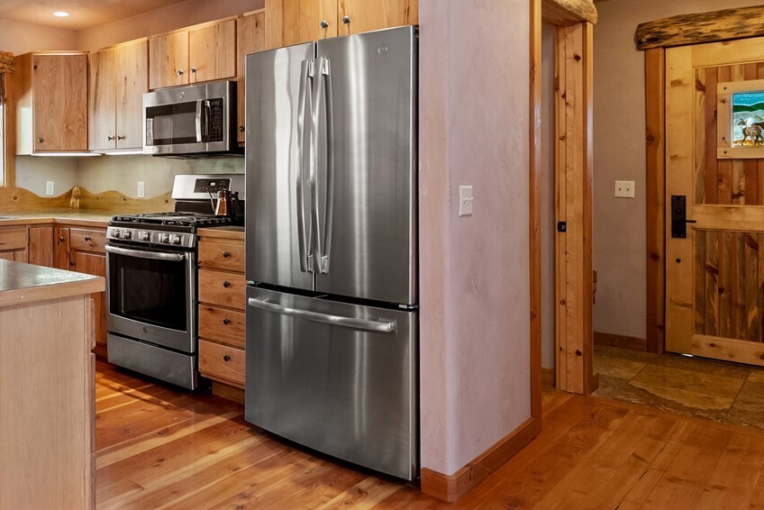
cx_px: 179
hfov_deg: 58.6
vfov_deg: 43.3
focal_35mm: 30
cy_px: 174
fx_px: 633
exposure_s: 1/6
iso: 400
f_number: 6.3
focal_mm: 14.9
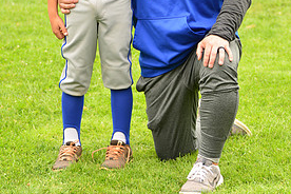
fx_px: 1972
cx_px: 163
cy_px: -79
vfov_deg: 5.6
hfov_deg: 8.4
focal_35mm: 244
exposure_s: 1/250
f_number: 5
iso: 160
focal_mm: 116
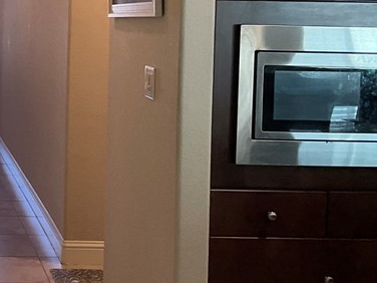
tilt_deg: -2.9
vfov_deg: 18.4
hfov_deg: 22.7
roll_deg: -1.3
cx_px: -79
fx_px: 860
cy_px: 37
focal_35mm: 79
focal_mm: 3
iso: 160
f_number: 1.8
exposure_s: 1/60
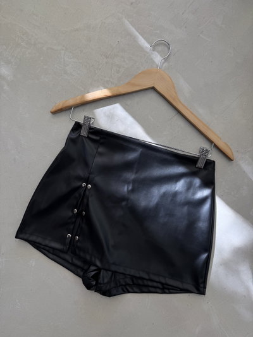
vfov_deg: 71.6
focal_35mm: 24
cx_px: 126
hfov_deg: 56.8
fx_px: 234
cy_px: 168
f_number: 1.78
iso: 80
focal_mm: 6.76
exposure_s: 1/399
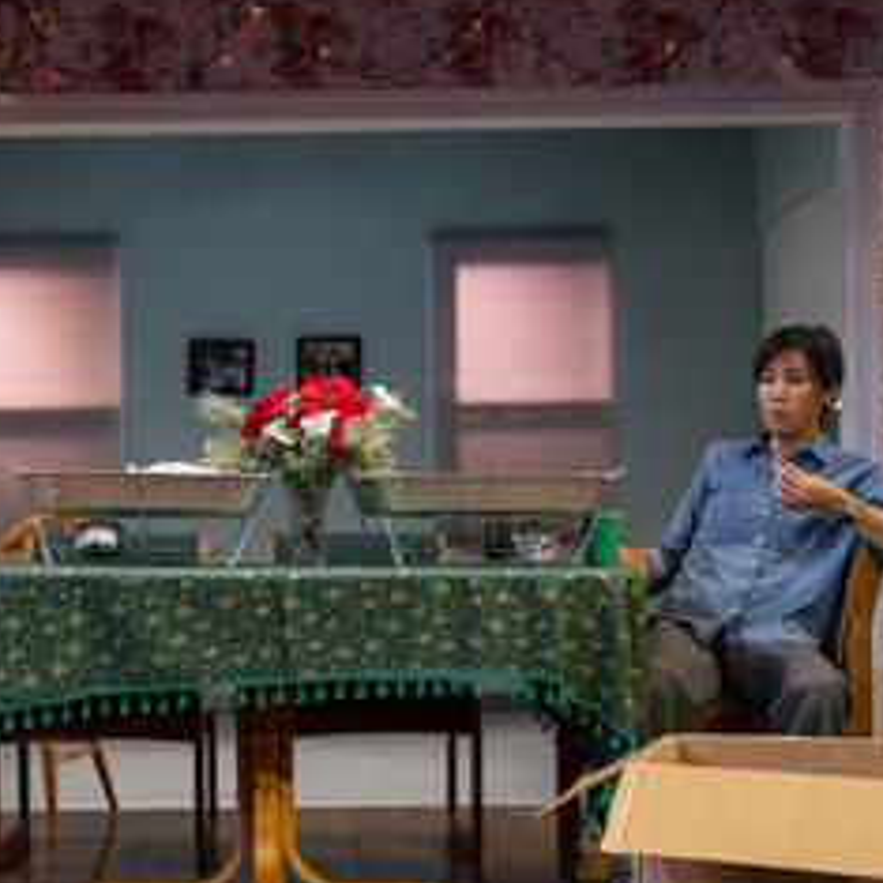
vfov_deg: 26.0
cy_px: 549
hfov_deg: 26.0
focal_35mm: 66
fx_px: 1905
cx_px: 301
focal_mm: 38
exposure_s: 1/250
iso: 2500
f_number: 4
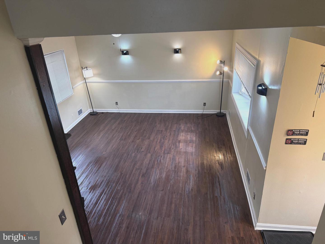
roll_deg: +3.5
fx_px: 225
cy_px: 122
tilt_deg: -25.4
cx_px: 162
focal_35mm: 24
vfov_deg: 56.8
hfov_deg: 71.6
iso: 200
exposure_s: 1/120
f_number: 1.78
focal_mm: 6.76
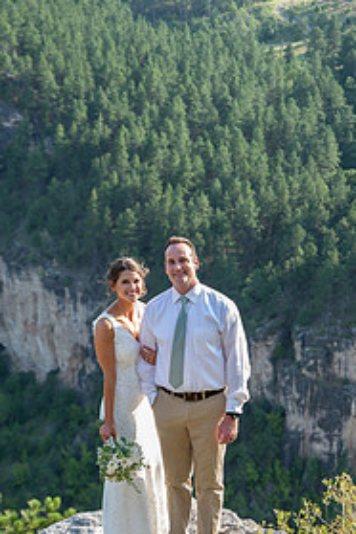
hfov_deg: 12.1
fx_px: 1676
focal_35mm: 113
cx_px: 174
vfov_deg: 18.1
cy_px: 352
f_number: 3.5
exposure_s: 1/320
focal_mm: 70
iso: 200
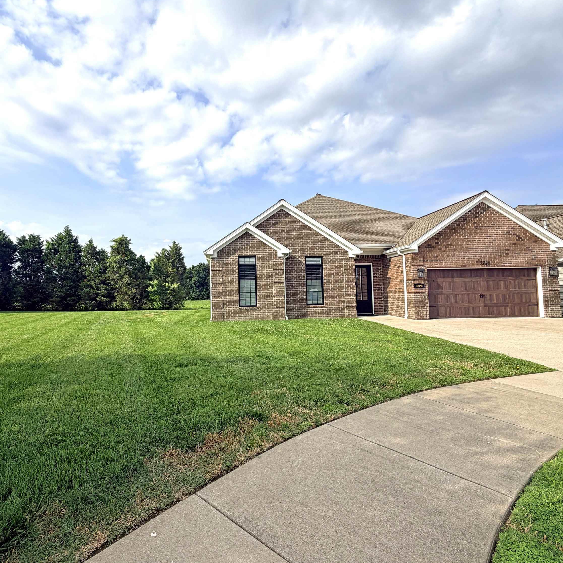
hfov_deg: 83.1
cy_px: 279
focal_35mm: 17
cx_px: 230
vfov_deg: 84.0
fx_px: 313
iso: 20
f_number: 2.2
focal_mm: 2.22
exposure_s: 1/942
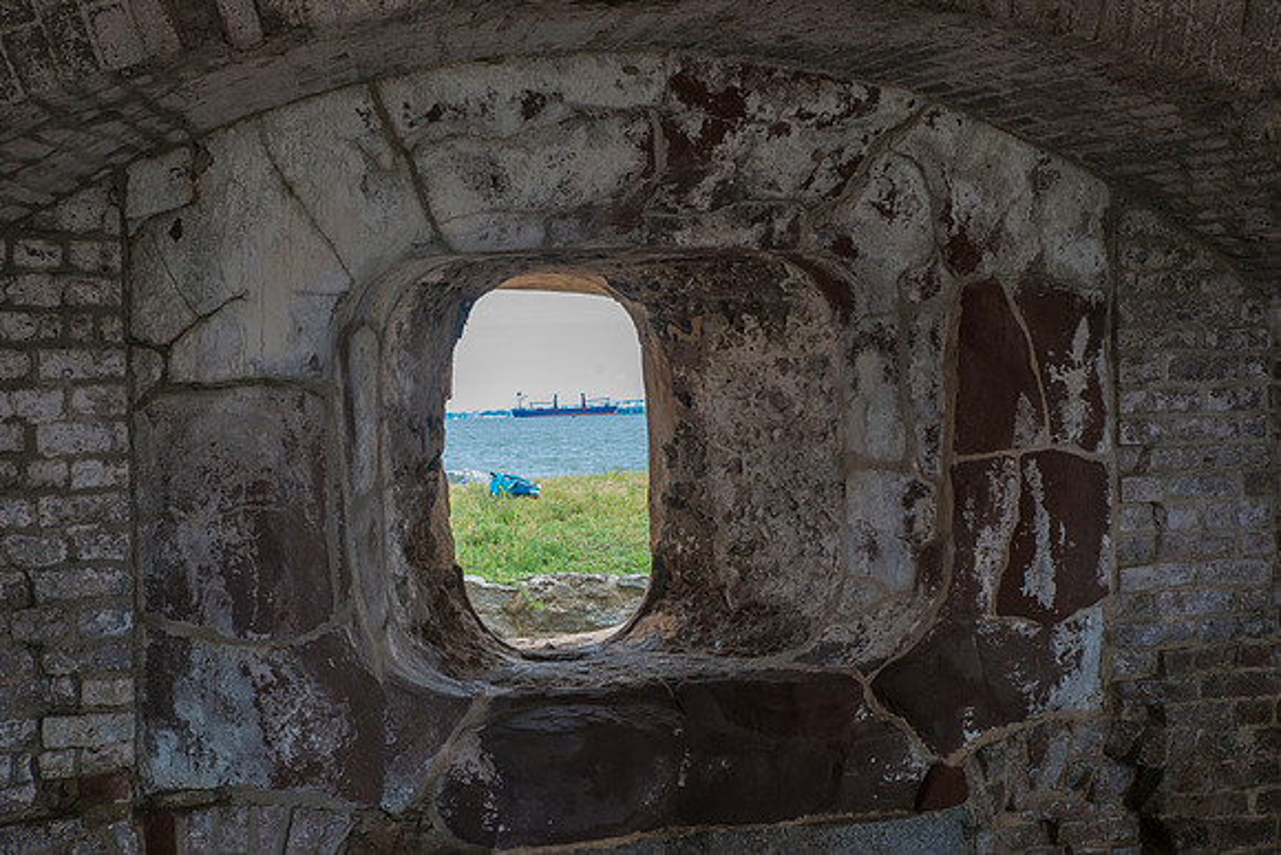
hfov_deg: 38.2
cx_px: 640
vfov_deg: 26.0
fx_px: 1851
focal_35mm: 52
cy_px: 428
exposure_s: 1/200
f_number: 10
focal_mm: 52
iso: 800
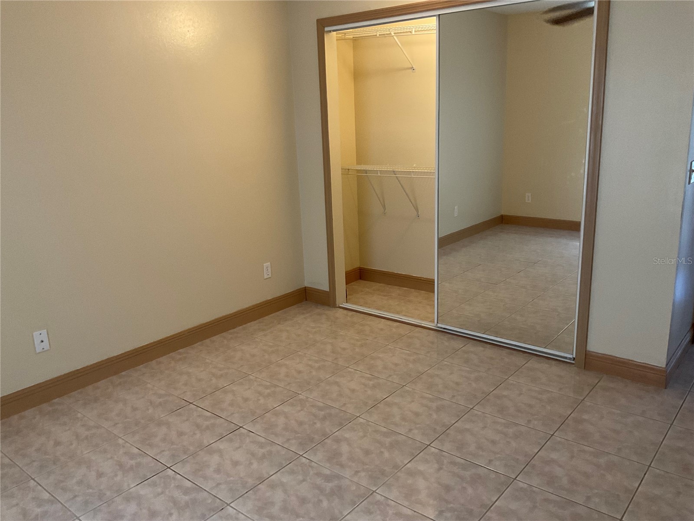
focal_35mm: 29
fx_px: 581
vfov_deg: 48.2
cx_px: 347
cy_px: 260
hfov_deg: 61.7
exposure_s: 1/40
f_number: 1.8
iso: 200
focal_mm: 3
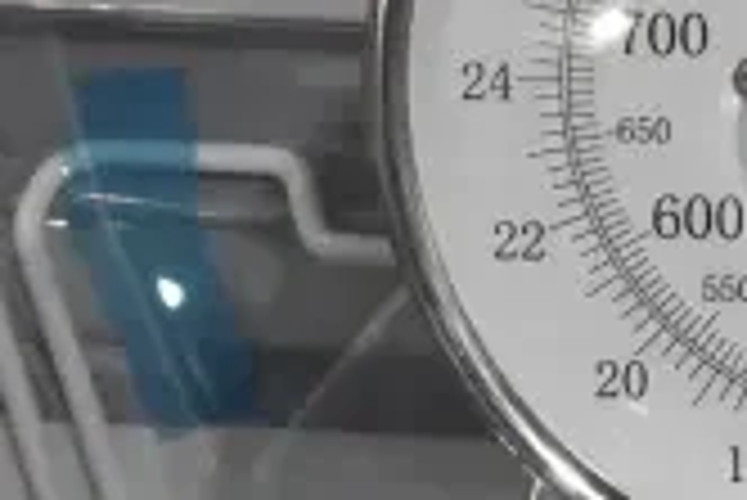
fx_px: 2970
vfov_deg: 9.5
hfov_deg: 13.0
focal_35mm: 143
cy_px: -79
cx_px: 1318
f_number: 9
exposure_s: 1/320
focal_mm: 26
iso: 6400
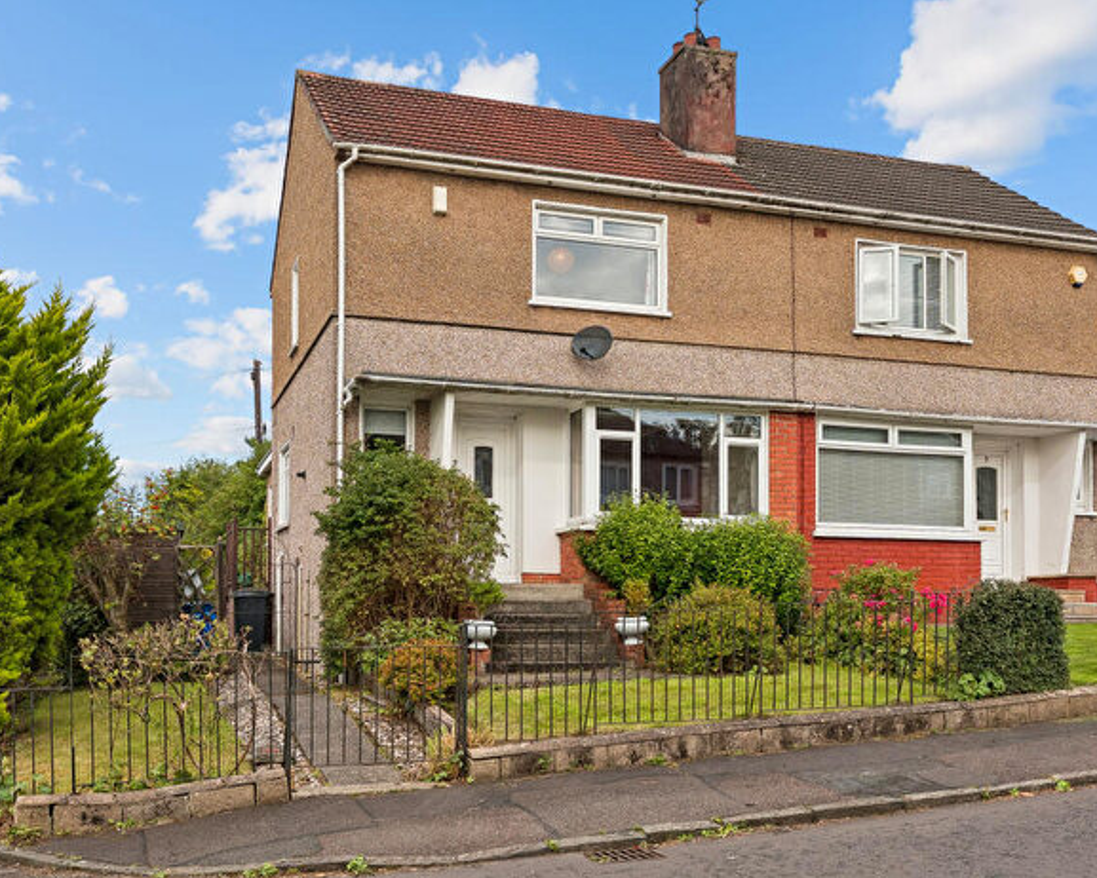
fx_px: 1072
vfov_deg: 44.6
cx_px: 504
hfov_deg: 54.1
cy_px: 442
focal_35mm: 33
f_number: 6.3
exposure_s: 1/800
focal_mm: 19.6
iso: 320
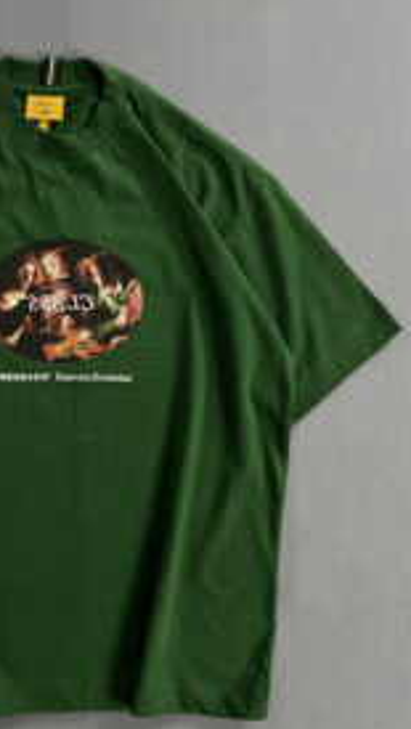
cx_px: 50
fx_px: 735
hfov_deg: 30.1
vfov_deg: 52.7
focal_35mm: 38
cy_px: 382
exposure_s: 1/60
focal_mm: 6.76
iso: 125
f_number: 1.78
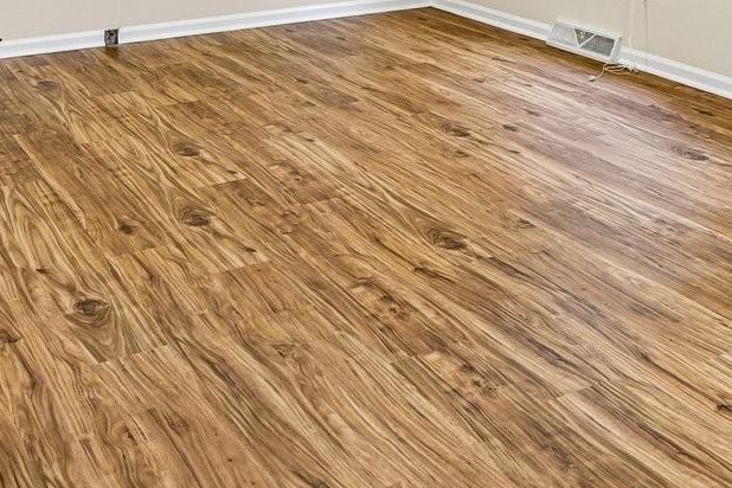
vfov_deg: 21.6
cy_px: -196
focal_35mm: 55
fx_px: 1111
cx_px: 413
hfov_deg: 36.4
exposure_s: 1/13
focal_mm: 16.5
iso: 400
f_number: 8
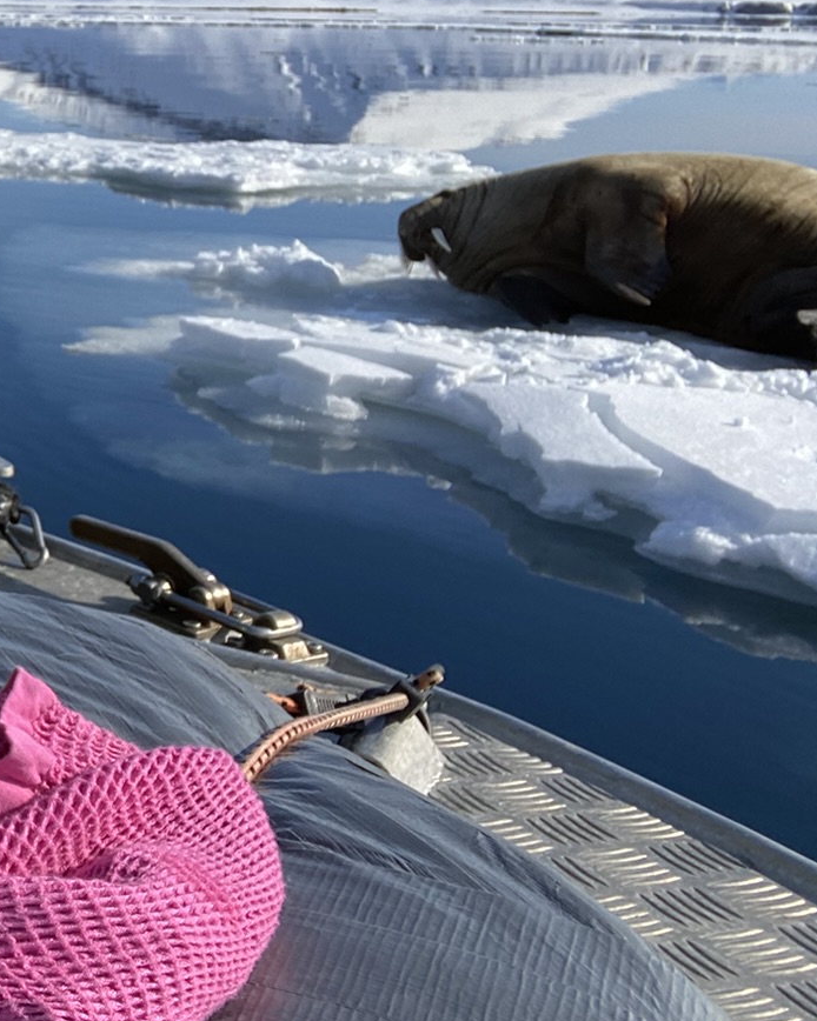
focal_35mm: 53
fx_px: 1602
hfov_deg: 23.7
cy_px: 283
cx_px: -352
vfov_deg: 34.8
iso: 25
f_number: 2.2
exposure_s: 1/1348
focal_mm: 2.71
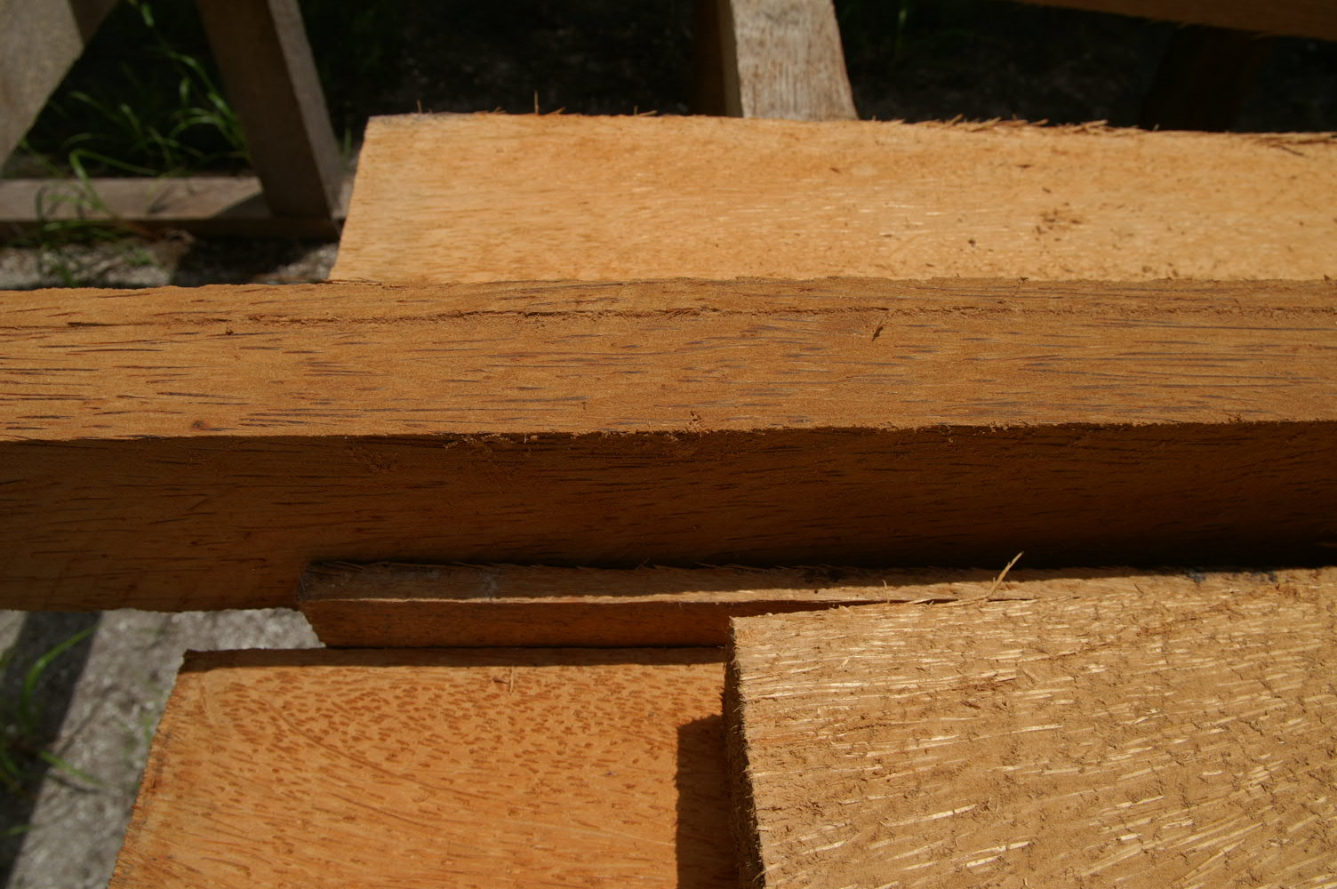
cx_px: 668
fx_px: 946
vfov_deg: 50.3
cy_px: 444
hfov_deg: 70.5
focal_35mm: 26
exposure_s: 1/640
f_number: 10
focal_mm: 17
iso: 100
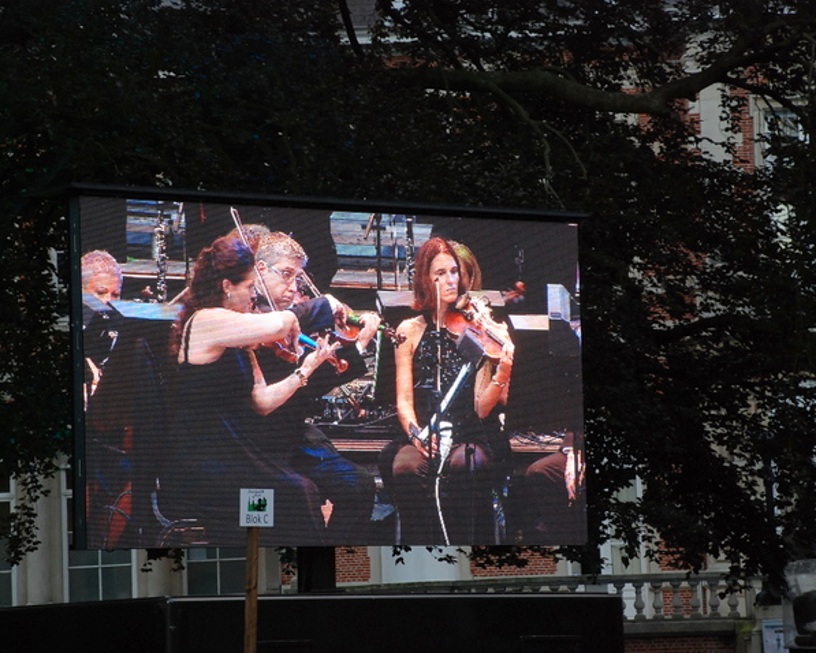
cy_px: 326
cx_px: 396
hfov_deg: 12.6
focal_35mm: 153
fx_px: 3696
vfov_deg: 10.1
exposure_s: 1/125
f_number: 5.6
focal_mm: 90
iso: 640
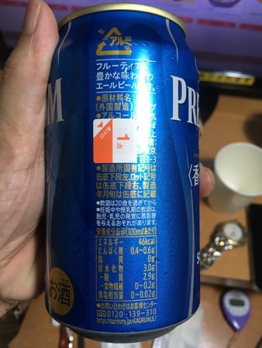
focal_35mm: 29
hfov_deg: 48.3
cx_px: 131
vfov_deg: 61.6
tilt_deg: -60.4
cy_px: 174
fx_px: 292
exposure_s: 1/30
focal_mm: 4.15
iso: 50
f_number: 2.2
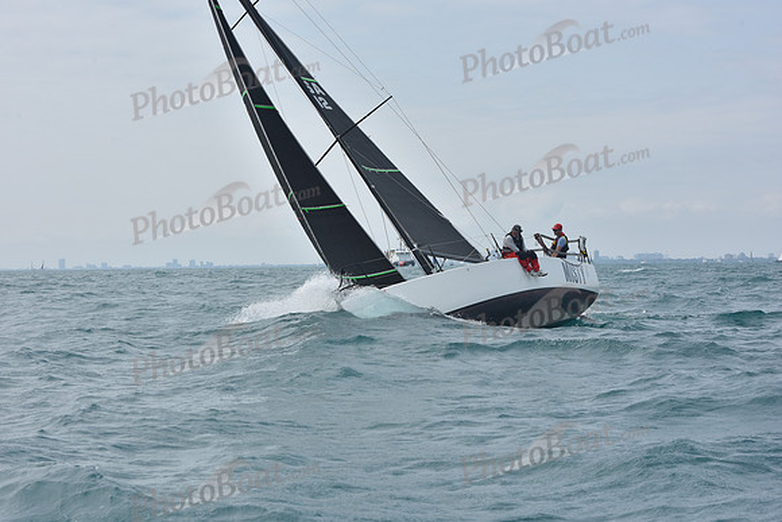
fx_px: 1629
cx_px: 391
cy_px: 261
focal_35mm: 75
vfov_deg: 18.2
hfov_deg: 27.0
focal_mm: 75
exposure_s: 1/800
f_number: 11
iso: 250
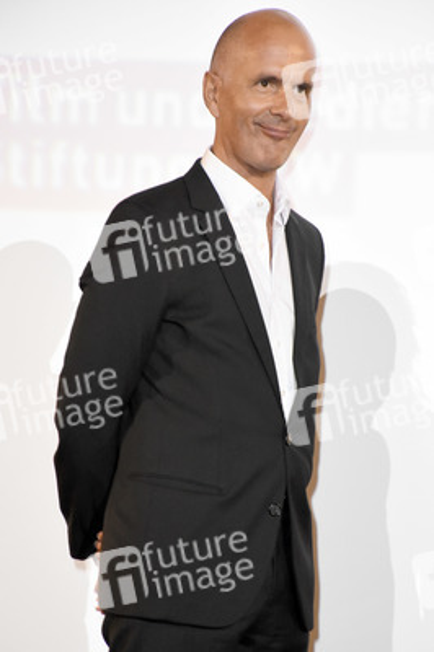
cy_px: 326
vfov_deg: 9.8
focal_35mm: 210
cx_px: 217
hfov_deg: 6.5
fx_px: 3804
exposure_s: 1/60
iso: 3200
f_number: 6.3
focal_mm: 140
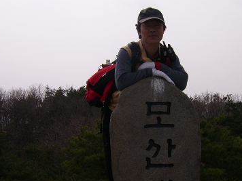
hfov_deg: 30.7
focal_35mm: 63
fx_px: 440
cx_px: 141
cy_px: 107
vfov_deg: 23.3
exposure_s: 1/771
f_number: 5.8
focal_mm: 5.95
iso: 50
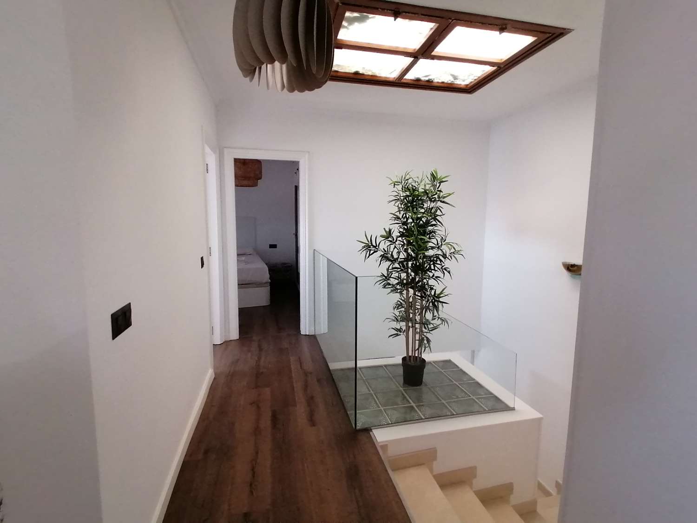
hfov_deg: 91.0
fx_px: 342
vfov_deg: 74.7
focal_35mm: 17
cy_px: 262
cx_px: 348
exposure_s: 1/33.3
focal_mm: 2.84
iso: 250
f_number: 2.4
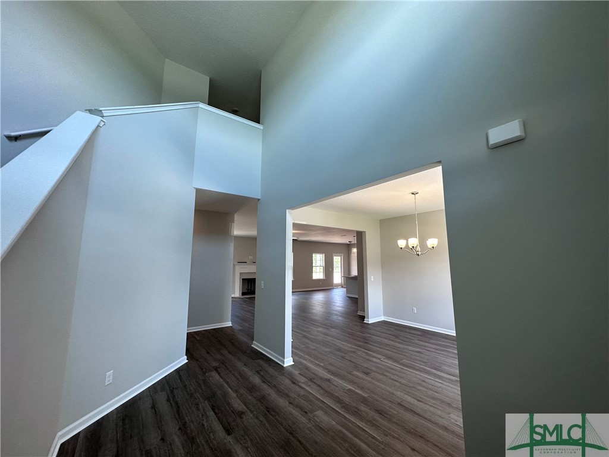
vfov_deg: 85.7
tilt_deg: +7.9
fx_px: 246
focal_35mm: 14
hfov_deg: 102.1
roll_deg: +0.3
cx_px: 304
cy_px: 228
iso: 100
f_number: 2.2
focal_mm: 2.22
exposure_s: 1/120
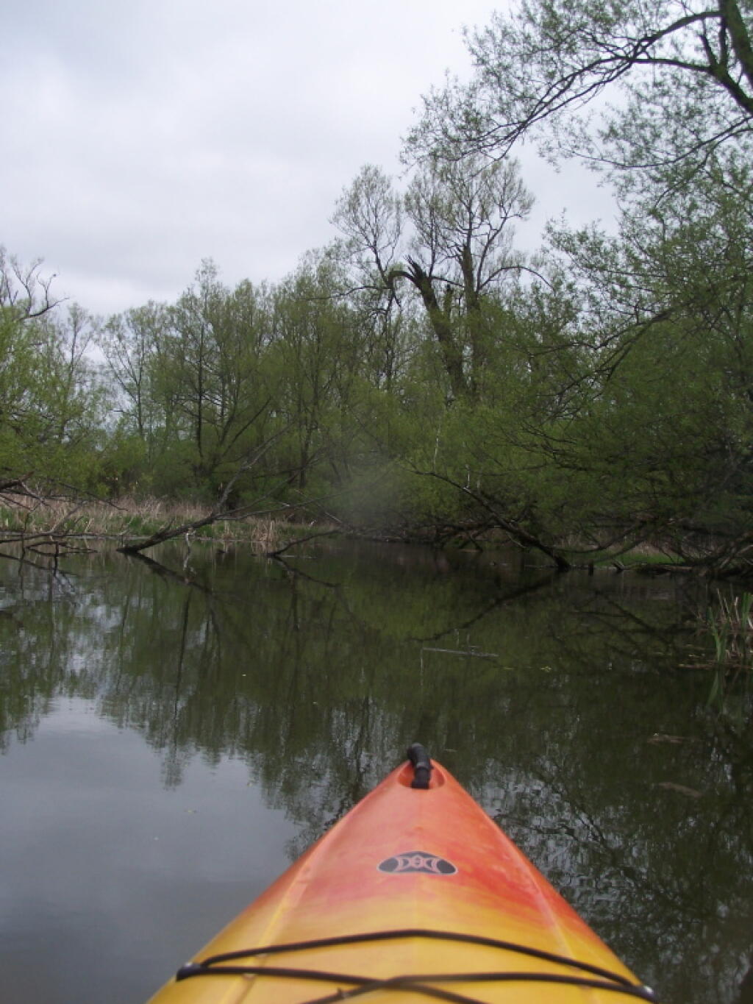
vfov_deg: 39.7
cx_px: 376
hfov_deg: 30.3
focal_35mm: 48
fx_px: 1392
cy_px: 502
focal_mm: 8
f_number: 4
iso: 80
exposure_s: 1/800
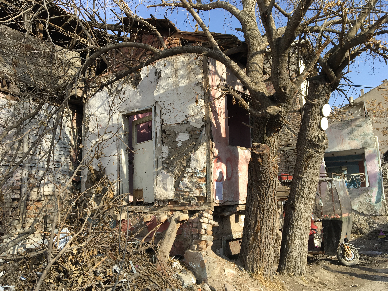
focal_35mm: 29
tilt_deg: +15.3
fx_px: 325
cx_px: 194
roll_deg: +3.1
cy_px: 146
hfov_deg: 61.7
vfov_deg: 48.2
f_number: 2.2
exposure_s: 1/705
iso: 25
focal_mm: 4.15
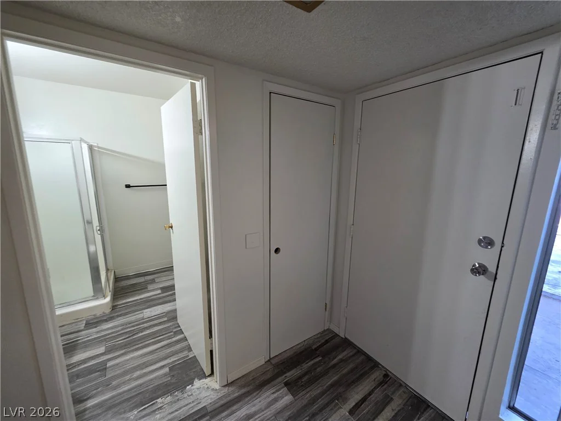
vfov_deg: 89.9
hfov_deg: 106.2
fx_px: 211
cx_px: 280
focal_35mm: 13
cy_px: 210
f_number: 1.9
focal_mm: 2.2
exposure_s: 1/60
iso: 200
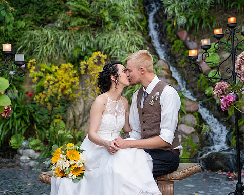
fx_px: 455
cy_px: 99
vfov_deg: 24.2
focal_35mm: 63
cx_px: 123
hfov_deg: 30.0
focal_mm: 55
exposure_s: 1/400
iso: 500
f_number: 2.2
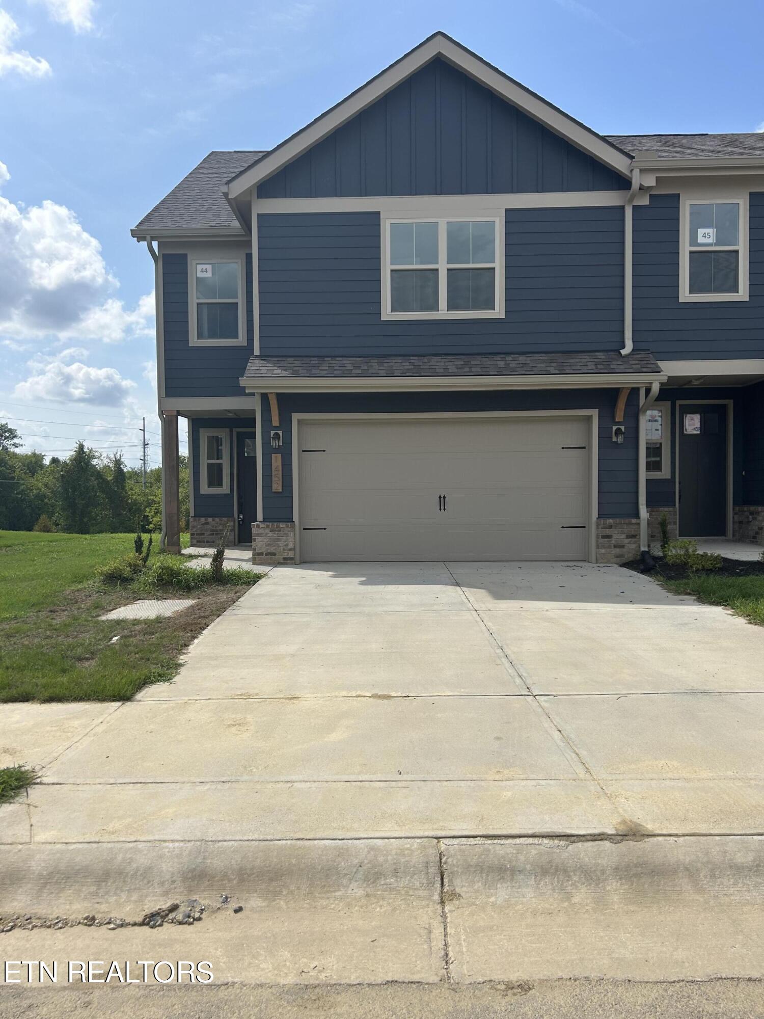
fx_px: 765
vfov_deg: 67.3
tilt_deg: -1.1
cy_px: 510
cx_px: 382
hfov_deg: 53.1
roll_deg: -0.2
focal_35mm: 26
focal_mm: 5.7
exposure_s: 1/6211
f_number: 1.5
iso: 50
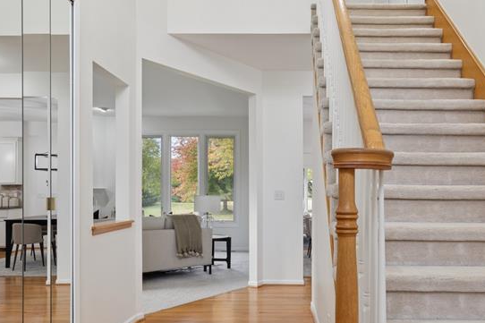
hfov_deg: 55.5
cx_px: 282
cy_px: 205
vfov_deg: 38.6
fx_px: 458
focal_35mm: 34
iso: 400
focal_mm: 12
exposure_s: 1/30
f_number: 8
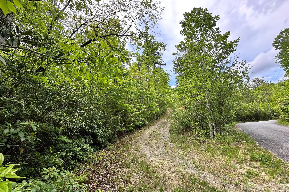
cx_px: 145
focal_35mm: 15
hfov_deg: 100.4
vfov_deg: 77.3
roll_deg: +1.2
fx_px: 120
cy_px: 99
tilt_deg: +15.4
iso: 40
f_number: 2.2
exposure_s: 1/297
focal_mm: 2.22
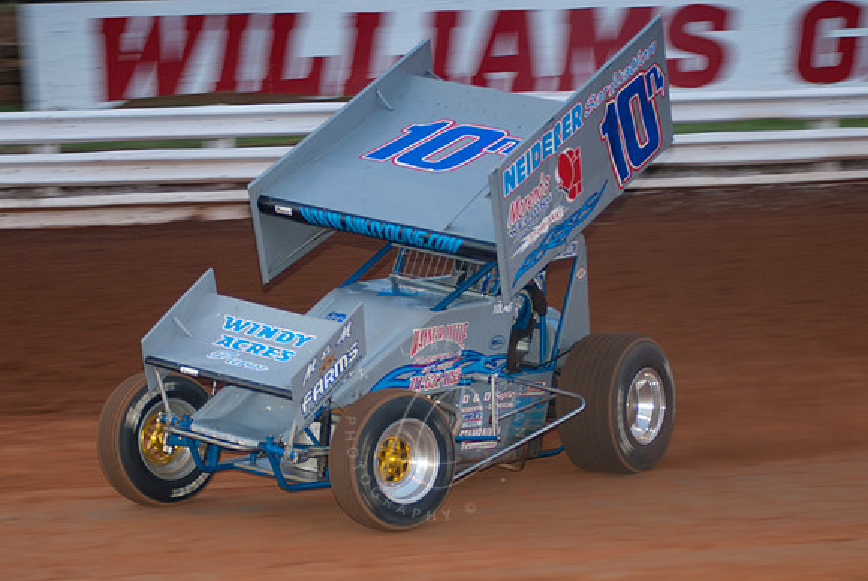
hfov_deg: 14.4
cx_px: 434
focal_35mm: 142
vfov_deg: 9.7
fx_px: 3439
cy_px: 290
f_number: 2.8
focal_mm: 95
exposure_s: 1/400
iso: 250
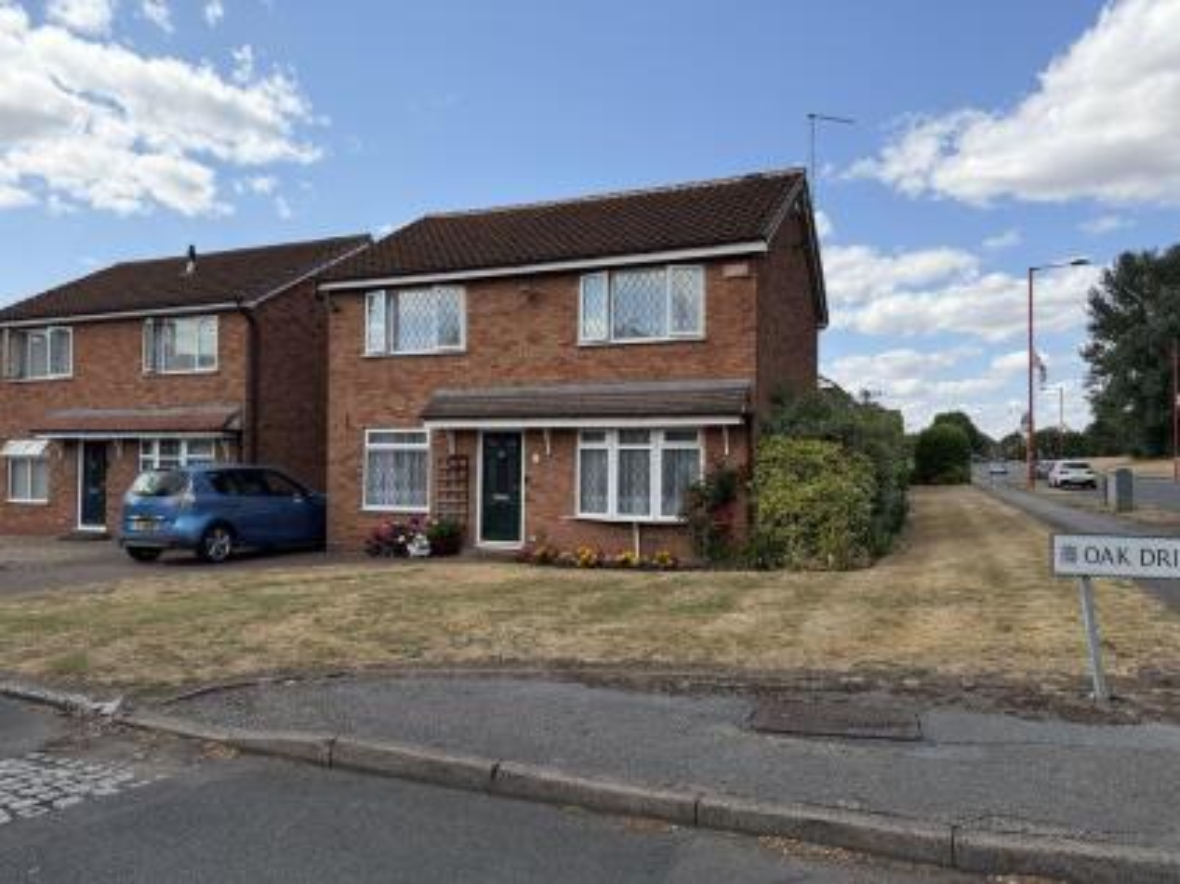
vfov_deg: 56.8
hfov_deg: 71.6
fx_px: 818
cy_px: 442
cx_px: 590
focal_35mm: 24
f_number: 1.78
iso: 100
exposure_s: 1/3953
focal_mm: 6.76
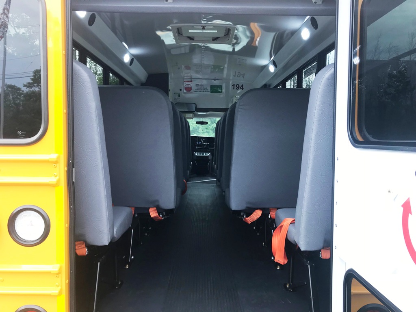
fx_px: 336
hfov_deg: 63.4
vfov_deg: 49.7
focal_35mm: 28
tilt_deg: -1.8
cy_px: 156
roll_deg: -2.0
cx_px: 208
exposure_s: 1/127
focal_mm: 3.99
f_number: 1.8
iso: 20
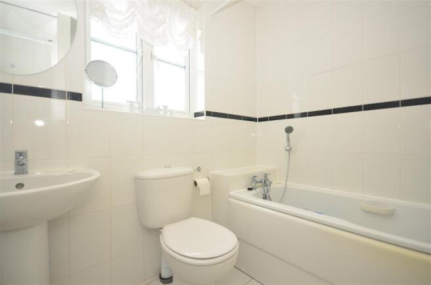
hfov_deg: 95.1
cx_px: 216
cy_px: 142
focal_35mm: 16
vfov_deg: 71.8
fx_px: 197
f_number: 5
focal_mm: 11
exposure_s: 1/30
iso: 200
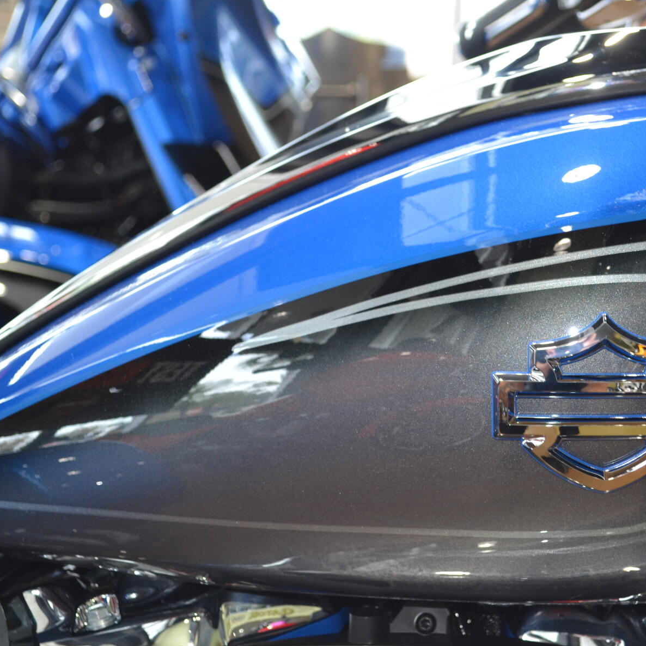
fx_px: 1816
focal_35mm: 86
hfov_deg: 20.1
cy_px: 360
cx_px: 453
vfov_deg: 20.2
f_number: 5.3
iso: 560
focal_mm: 40
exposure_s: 1/60
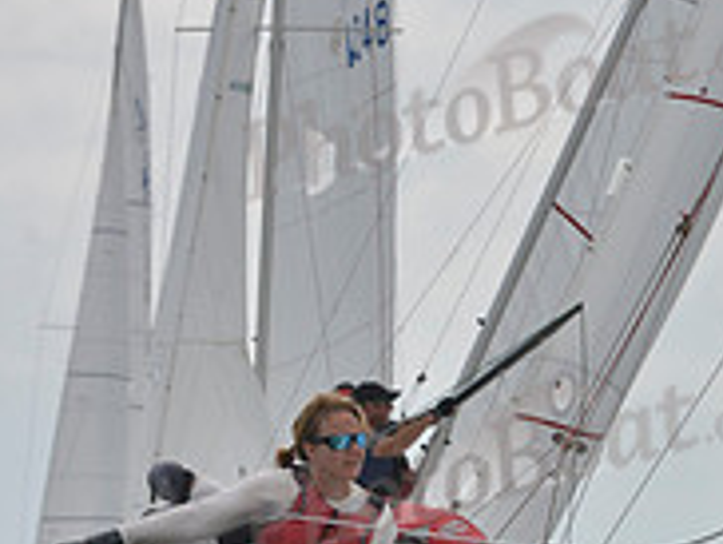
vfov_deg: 2.0
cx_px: 1009
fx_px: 15372
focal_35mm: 735
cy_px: 613
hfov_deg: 2.7
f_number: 10
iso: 280
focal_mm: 240
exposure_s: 1/1000
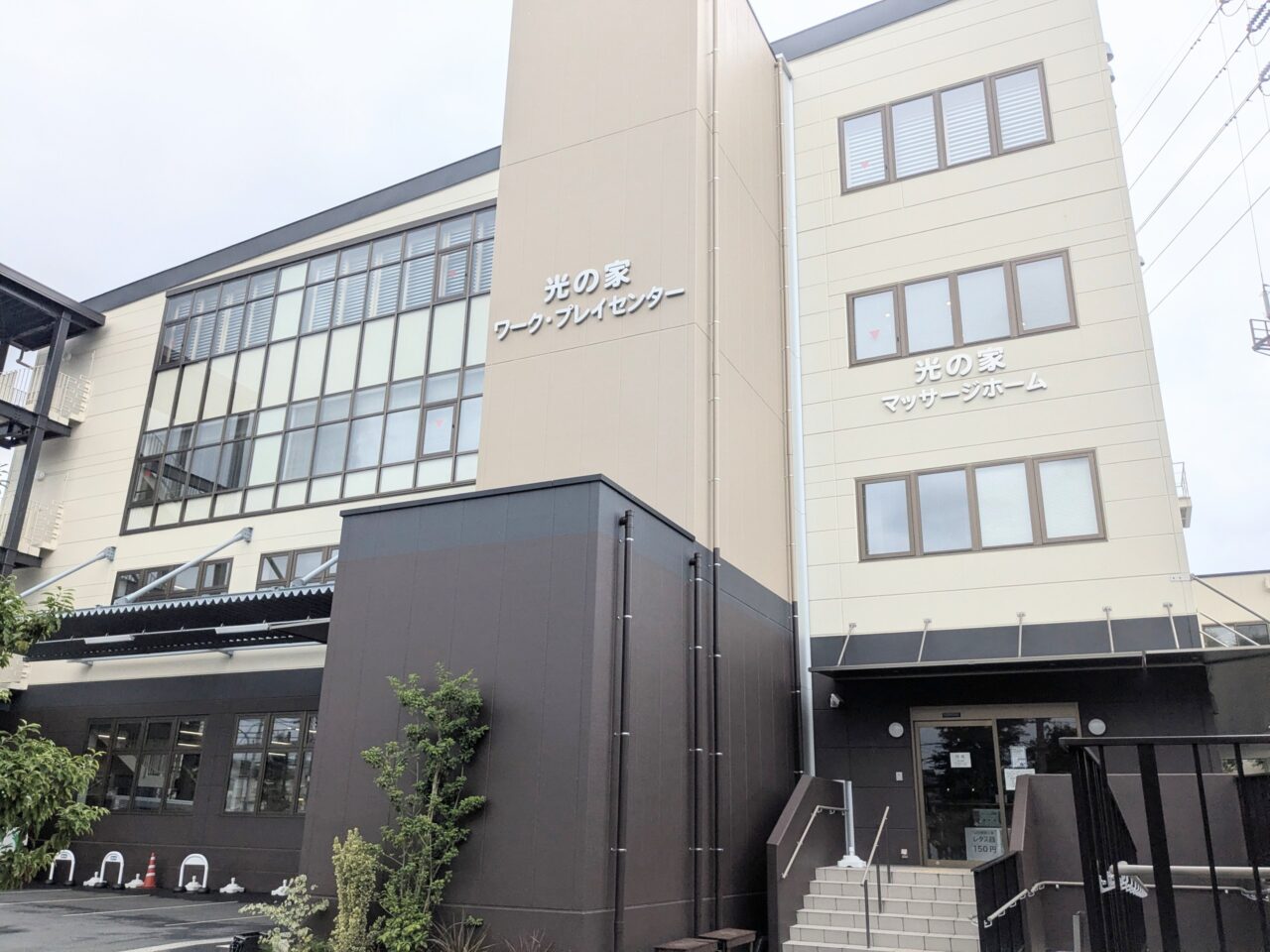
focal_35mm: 27
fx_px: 991
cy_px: 476
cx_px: 635
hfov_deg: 65.3
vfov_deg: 51.4
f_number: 1.73
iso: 47
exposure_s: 1/3891
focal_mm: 4.38
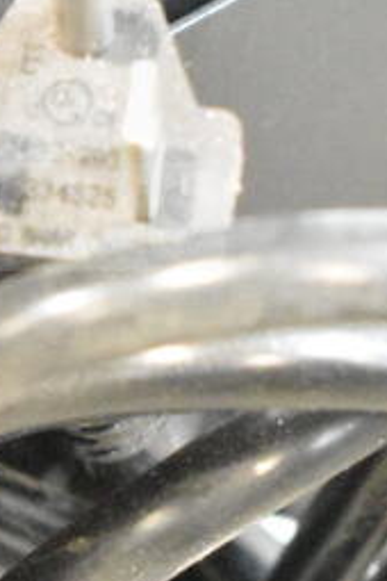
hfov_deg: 5.3
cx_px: -32
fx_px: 4160
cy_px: 89
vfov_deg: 8.0
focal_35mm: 258
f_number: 5.3
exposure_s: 1/80
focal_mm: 48
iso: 18000
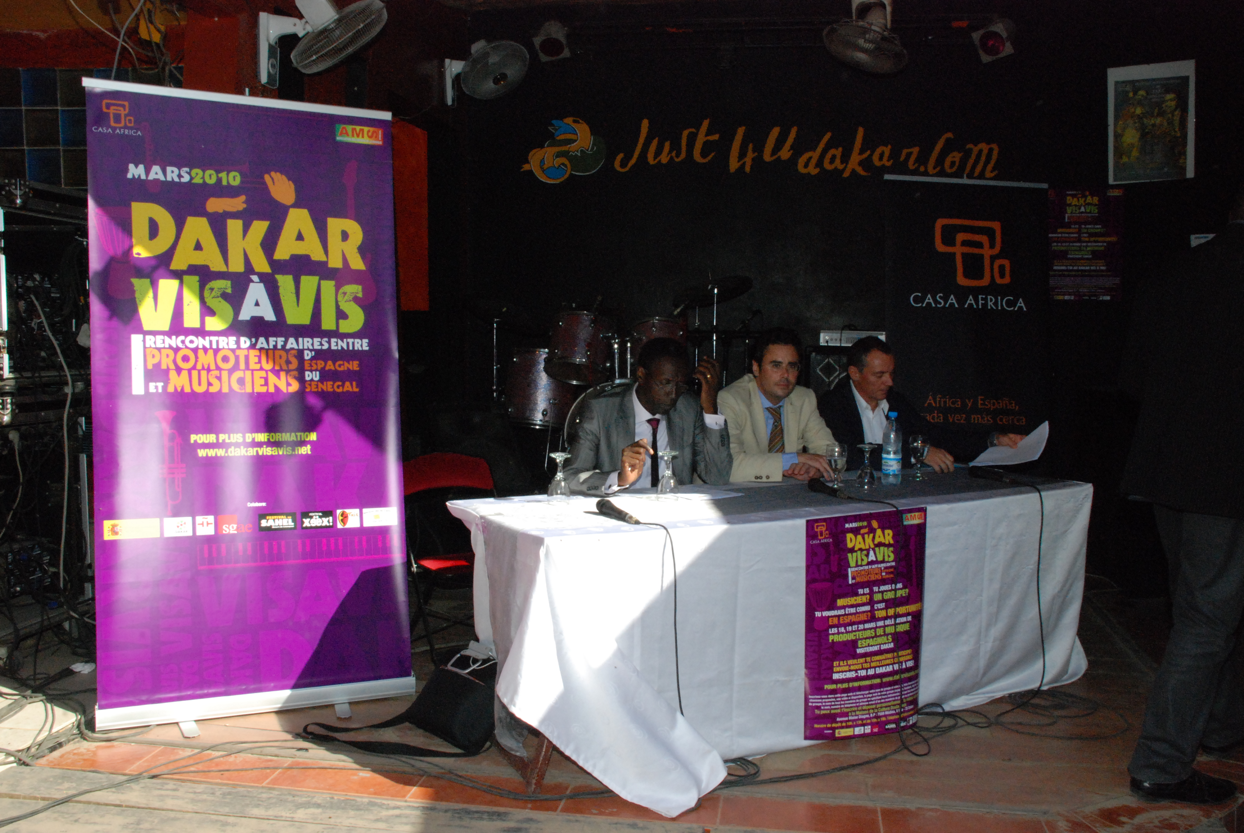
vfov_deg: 43.7
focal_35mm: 30
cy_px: 416
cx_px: 622
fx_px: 1038
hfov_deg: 61.9
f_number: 20
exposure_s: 1/200
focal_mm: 20
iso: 1250
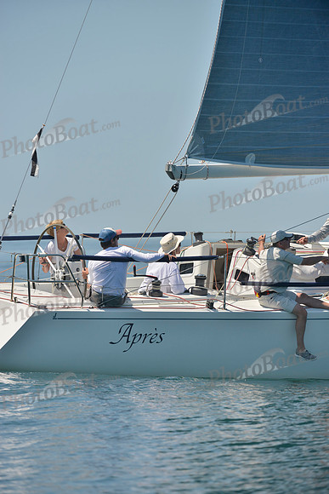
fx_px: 3288
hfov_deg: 5.7
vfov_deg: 8.6
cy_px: 247
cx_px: 164
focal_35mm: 240
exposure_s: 1/2500
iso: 280
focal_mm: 240
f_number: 5
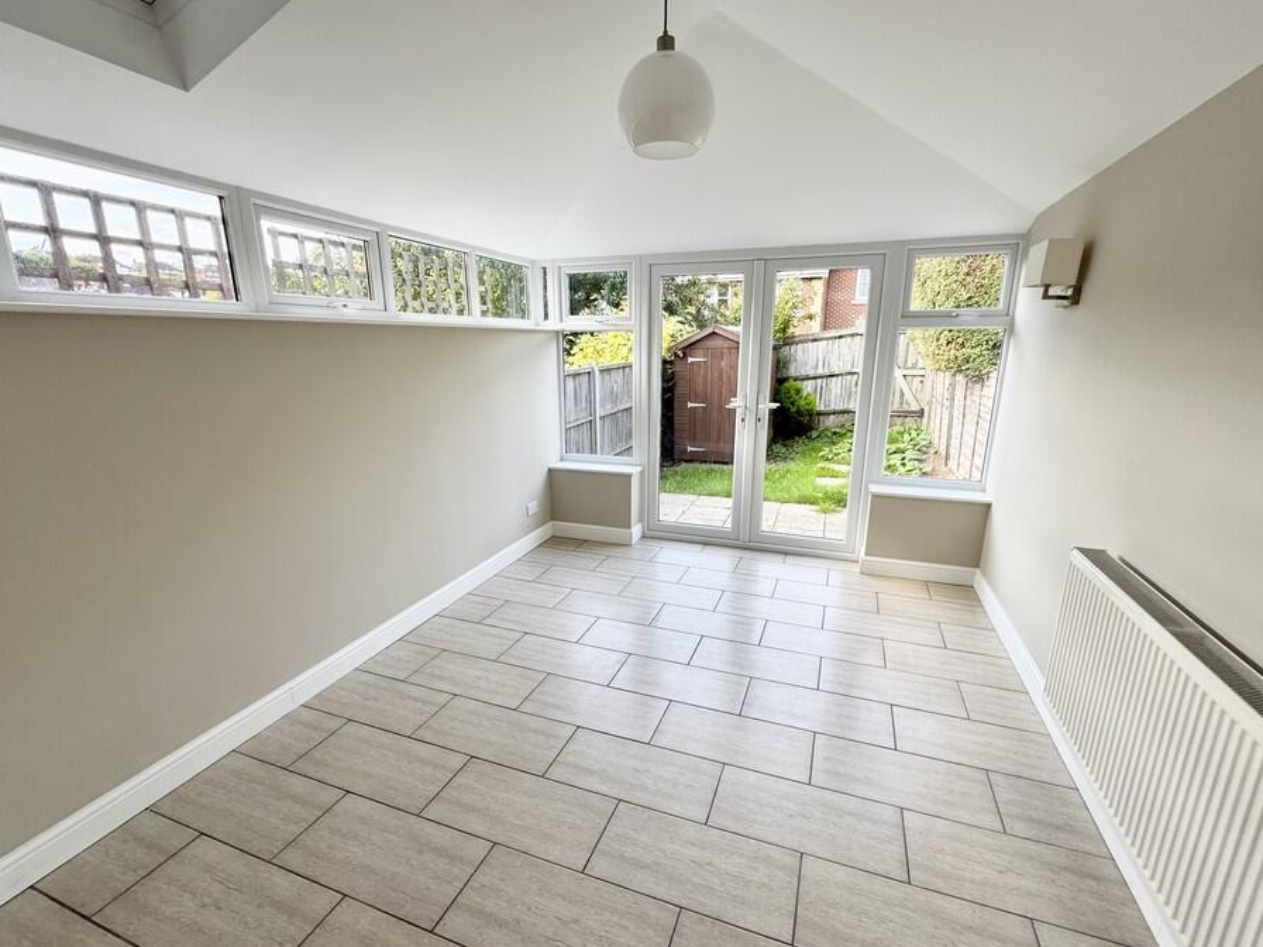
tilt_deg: -15.9
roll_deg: +0.1
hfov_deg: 94.5
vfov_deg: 78.1
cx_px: 632
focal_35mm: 16
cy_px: 490
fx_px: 584
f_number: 2.2
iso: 40
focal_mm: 2.22
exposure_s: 1/151
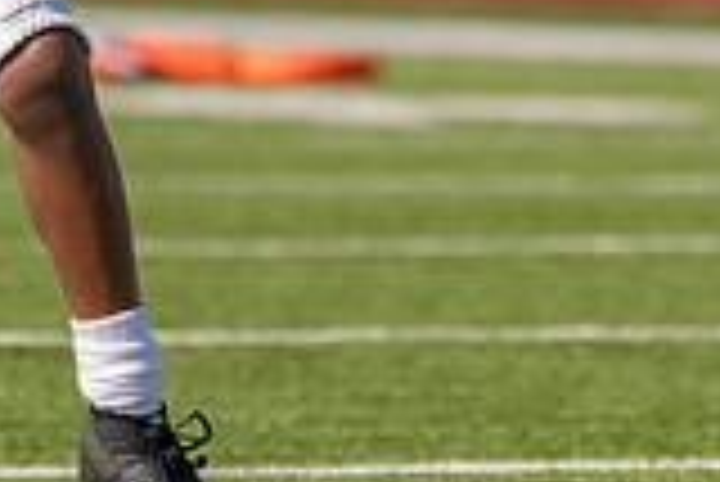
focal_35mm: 901
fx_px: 18036
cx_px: 15
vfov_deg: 1.5
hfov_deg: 2.3
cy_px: -138
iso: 160
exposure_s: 1/2500
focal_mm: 161
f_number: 4
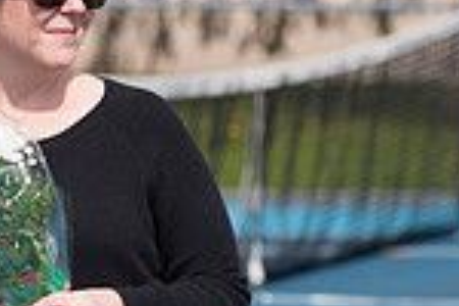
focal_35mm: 636
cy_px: 203
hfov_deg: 3.2
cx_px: -330
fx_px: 8108
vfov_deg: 2.2
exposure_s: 1/1250
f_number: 5.6
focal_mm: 165
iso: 250
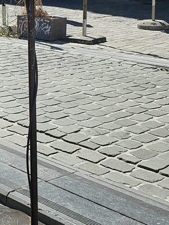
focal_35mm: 81
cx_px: -62
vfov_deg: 23.5
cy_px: 24
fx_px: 527
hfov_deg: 17.0
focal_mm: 4.3
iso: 50
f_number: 2.4
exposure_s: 1/1250
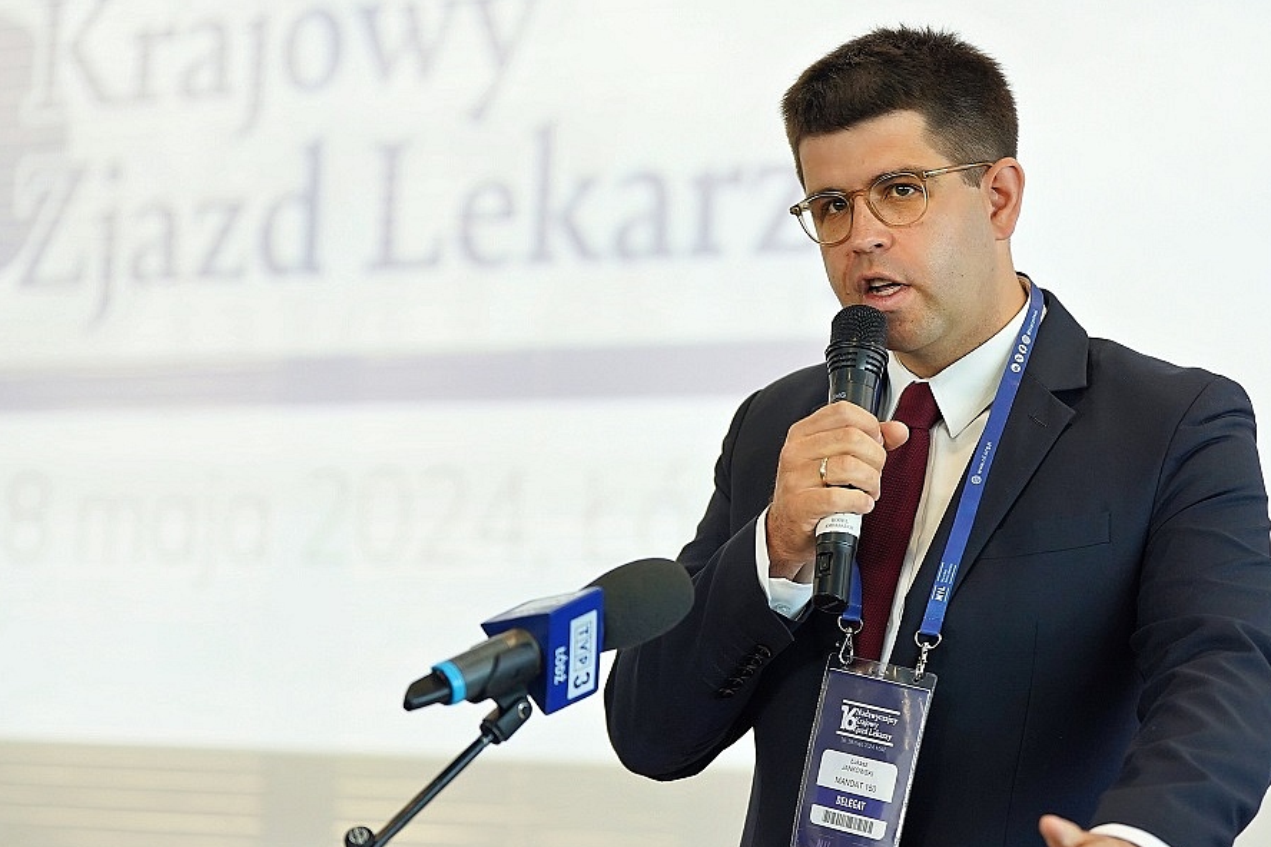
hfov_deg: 20.6
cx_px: 701
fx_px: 3495
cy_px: 471
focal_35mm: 99
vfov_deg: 13.8
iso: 1600
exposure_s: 1/160
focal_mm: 88
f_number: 2.8
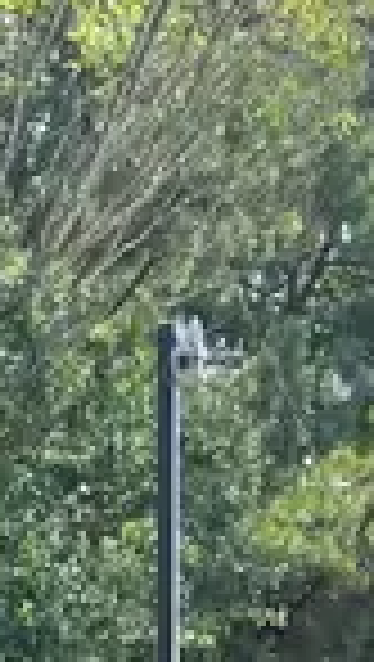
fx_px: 2479
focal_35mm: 141
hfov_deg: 8.4
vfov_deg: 11.9
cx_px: -207
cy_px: 1646
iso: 50
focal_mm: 5.1
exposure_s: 1/913
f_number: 1.6
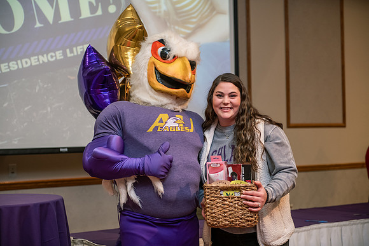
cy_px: 123
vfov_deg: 20.6
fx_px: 677
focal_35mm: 66
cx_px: 184
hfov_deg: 30.5
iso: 1600
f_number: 3.2
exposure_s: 1/160
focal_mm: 66
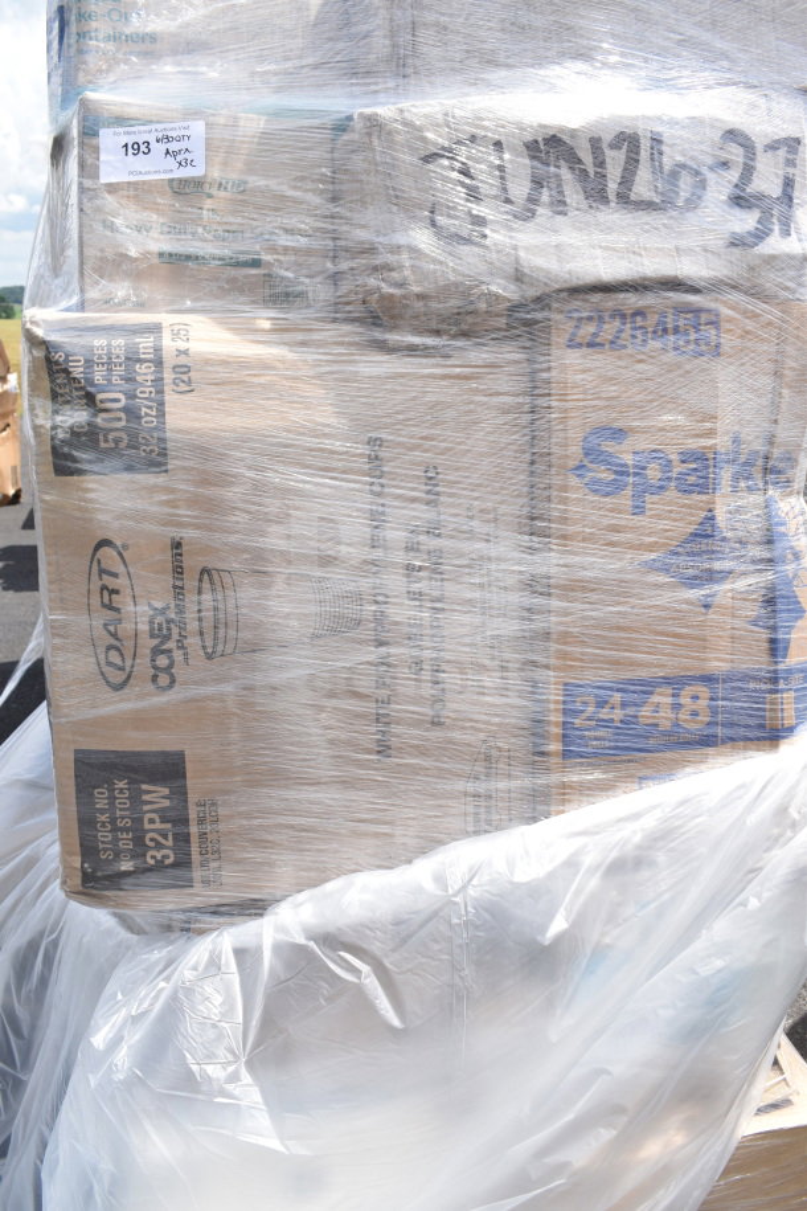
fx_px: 1059
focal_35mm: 32
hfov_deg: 41.7
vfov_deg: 59.5
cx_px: 404
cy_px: 606
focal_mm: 21
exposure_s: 1/250
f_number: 8
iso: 200
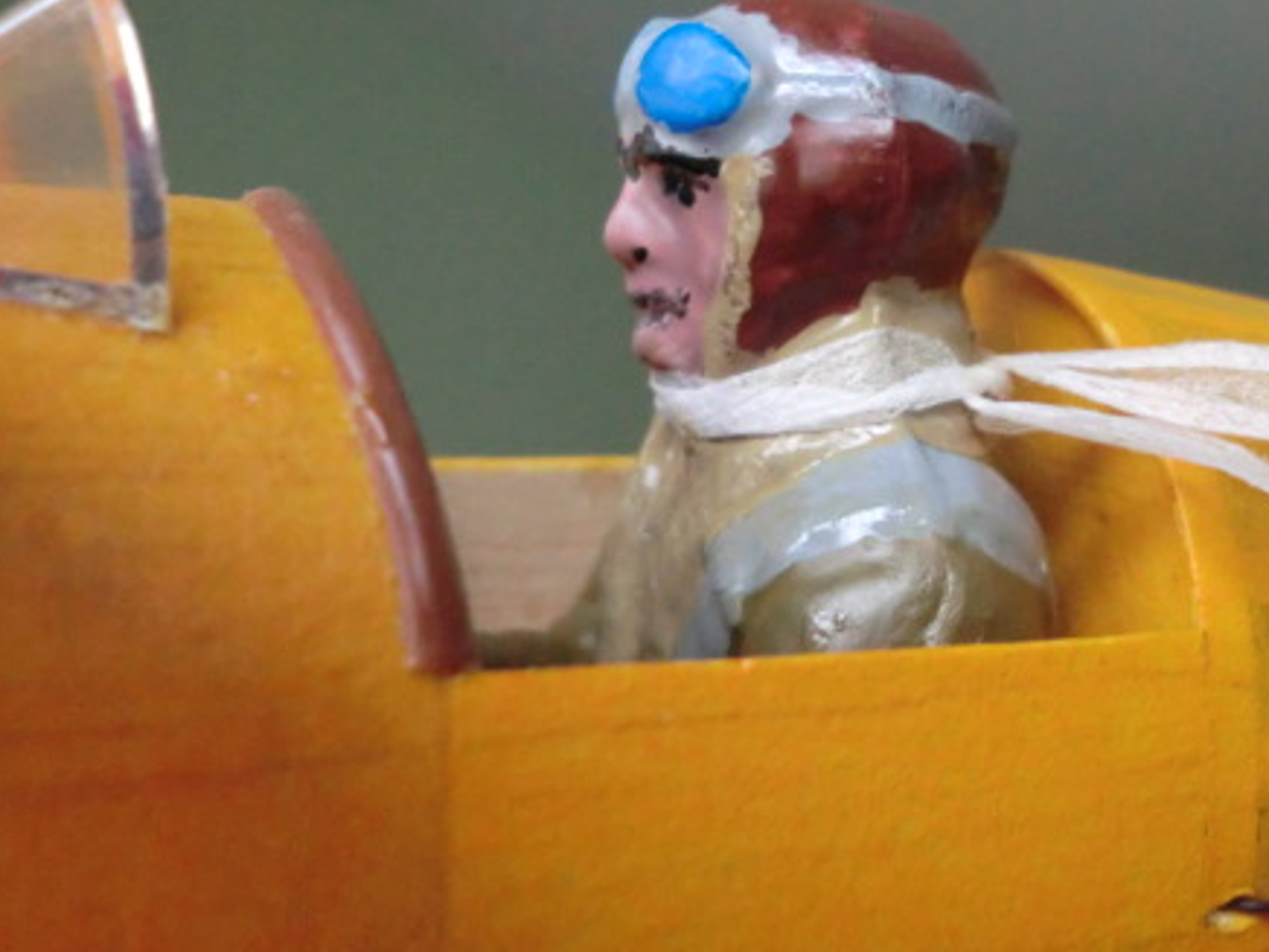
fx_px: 1723
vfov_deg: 30.6
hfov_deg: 40.0
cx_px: 844
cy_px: 300
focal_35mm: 47
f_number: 3.5
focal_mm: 5.8
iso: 640
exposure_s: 1/60
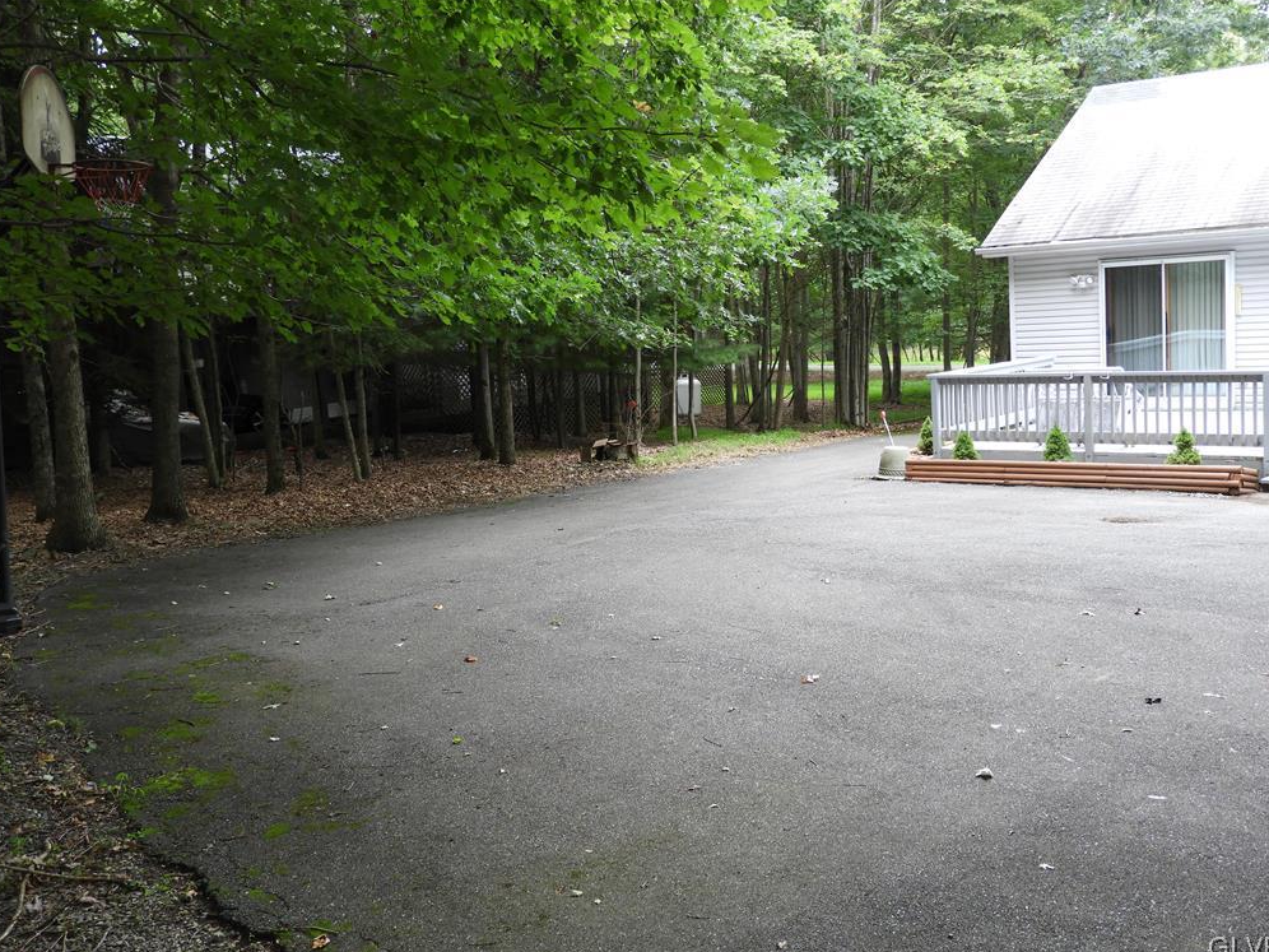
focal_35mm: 36
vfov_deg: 39.7
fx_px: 1320
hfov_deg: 51.4
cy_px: 487
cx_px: 637
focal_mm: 6.3
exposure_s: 1/30
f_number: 3.8
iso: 100
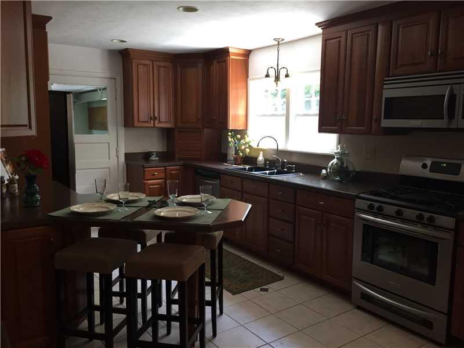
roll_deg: -0.2
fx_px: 389
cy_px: 174
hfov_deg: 61.7
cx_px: 232
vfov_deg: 48.2
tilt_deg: -7.2
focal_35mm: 29
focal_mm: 4.15
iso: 64
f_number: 2.2
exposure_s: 1/30
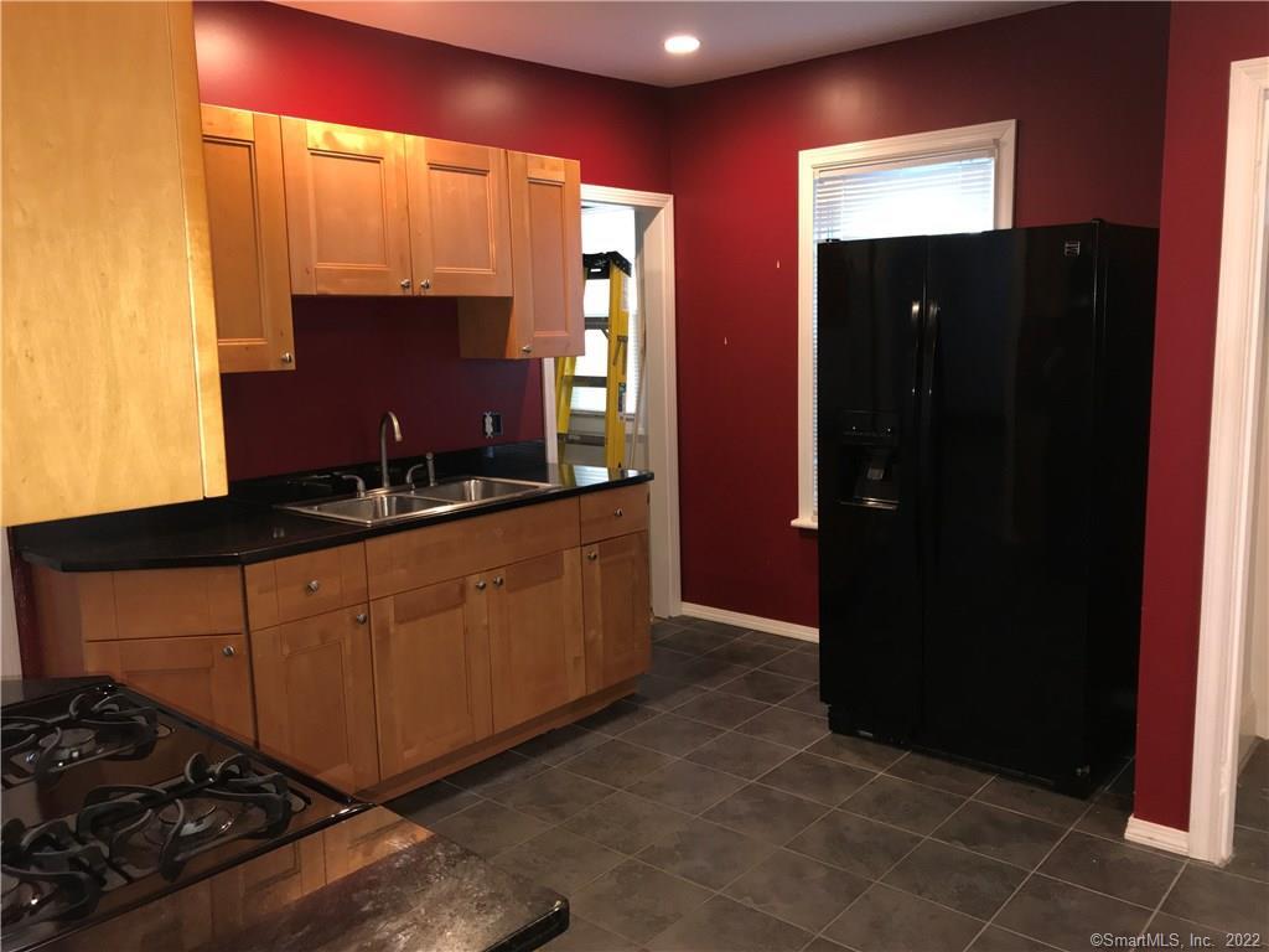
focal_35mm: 28
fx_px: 1026
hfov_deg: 63.4
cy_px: 476
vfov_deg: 49.7
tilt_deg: -8.4
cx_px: 634
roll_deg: +1.2
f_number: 1.8
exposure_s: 1/20
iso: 80
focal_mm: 3.99
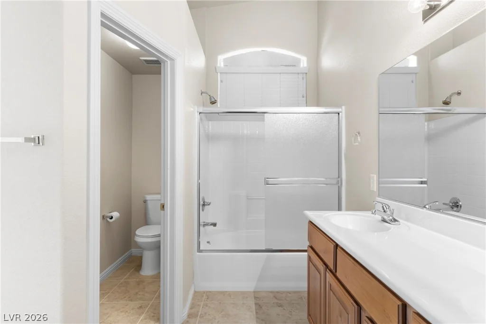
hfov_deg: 84.0
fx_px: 270
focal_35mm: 20
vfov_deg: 61.9
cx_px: 243
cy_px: 162
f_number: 8
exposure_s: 1/8
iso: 400
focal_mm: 20
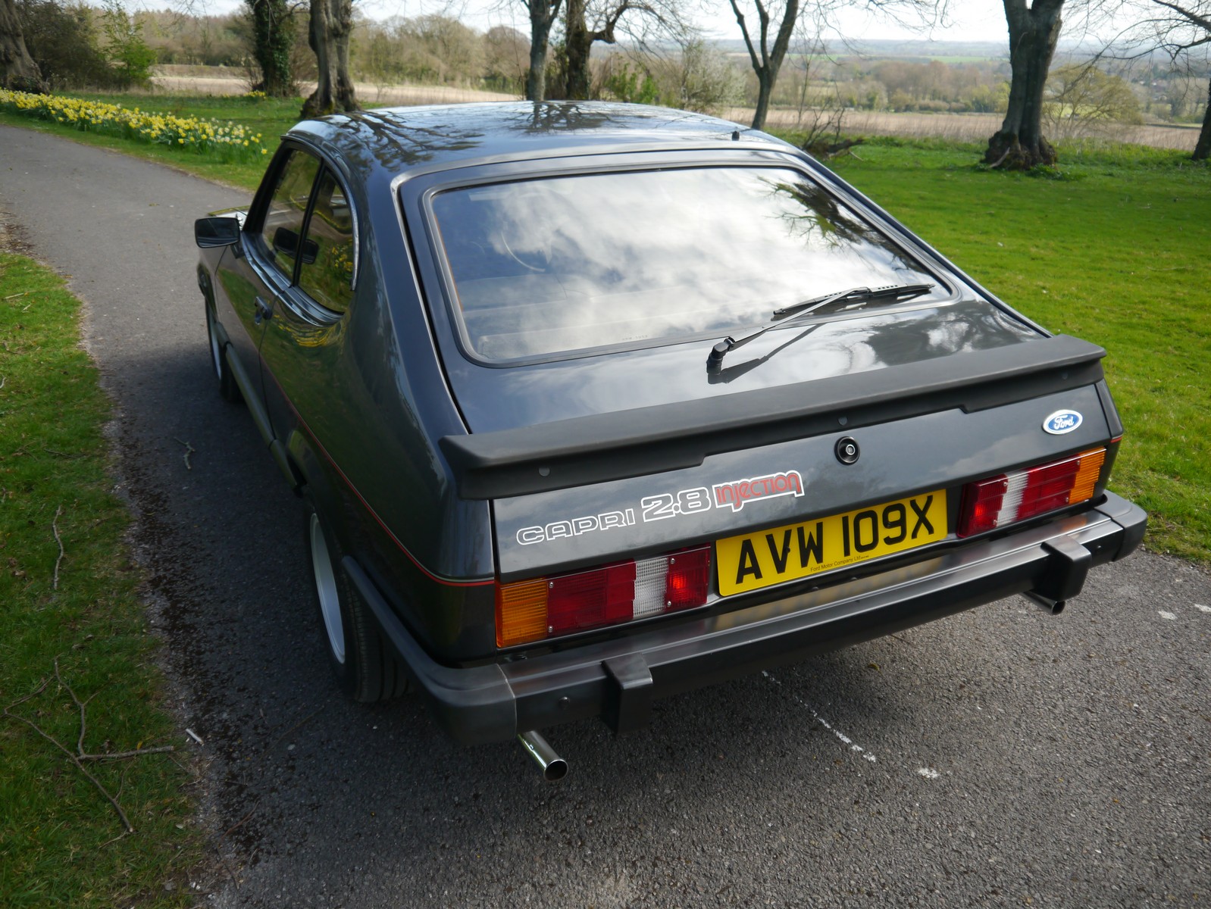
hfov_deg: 56.8
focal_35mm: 32
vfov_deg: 44.2
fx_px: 1120
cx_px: 606
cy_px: 454
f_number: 4
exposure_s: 1/125
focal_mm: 16
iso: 160
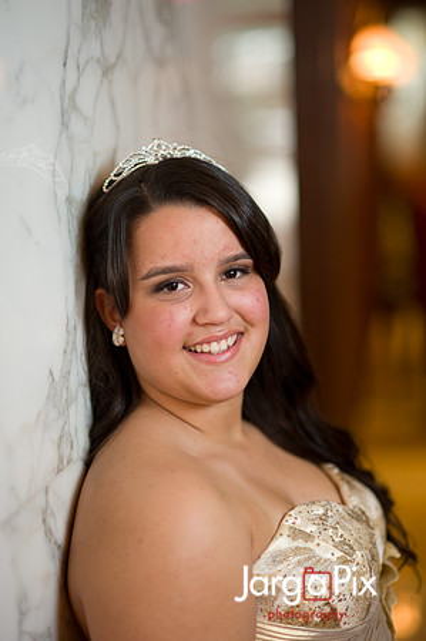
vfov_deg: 23.9
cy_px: 320
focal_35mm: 85
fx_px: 1512
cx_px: 213
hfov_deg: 16.0
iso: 800
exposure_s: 1/125
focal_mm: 85
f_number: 2
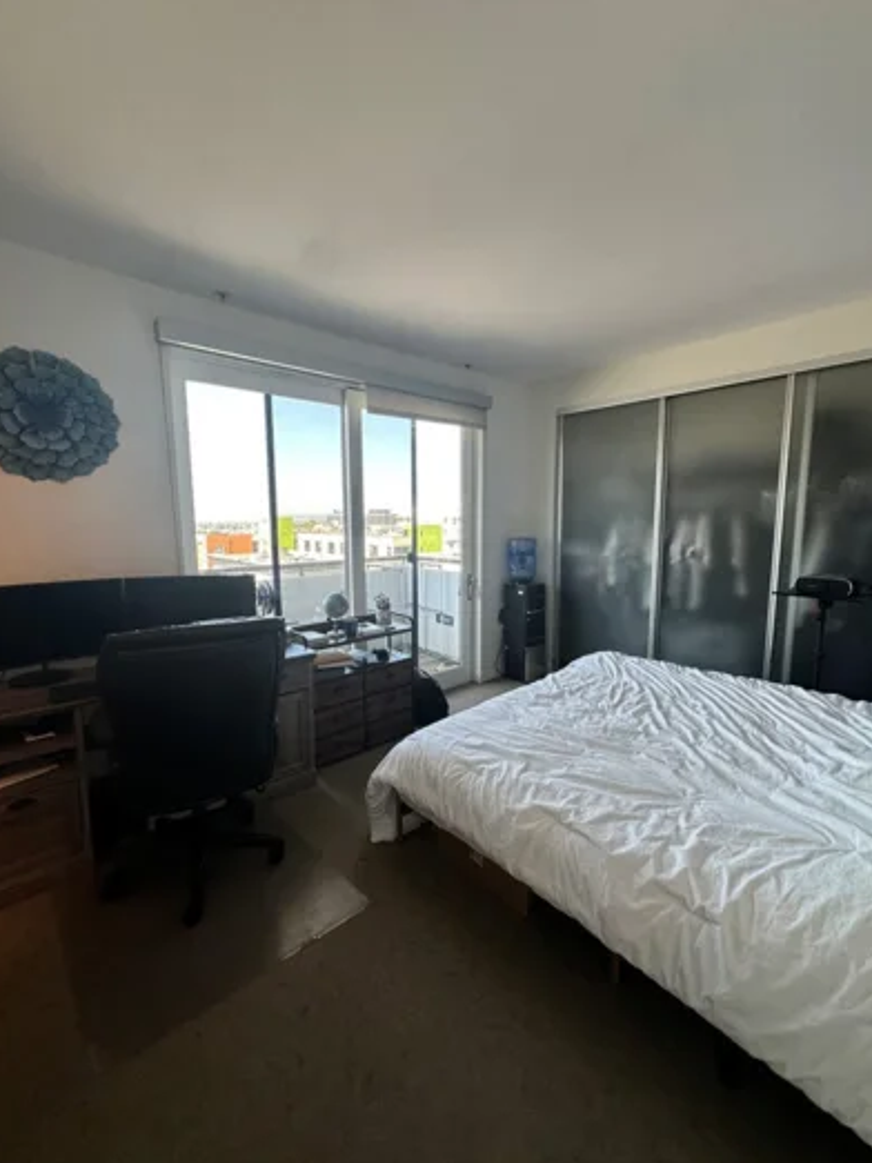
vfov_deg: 98.2
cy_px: 583
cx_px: 452
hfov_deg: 81.7
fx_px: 504
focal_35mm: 15
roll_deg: -1.2
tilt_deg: -7.1
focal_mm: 2.22
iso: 80
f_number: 2.2
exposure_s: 1/99
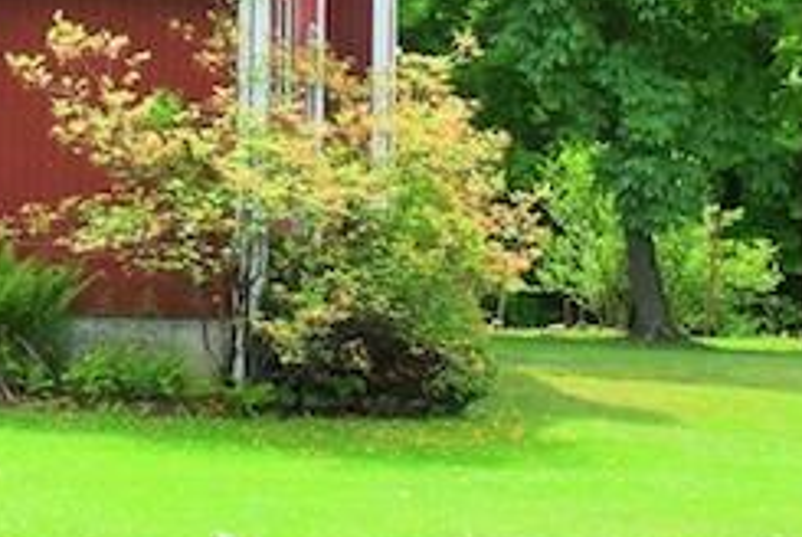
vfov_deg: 12.4
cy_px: 54
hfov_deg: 17.7
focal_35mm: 110
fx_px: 2453
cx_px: -144
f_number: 11
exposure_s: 1/320
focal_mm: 18
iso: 1000
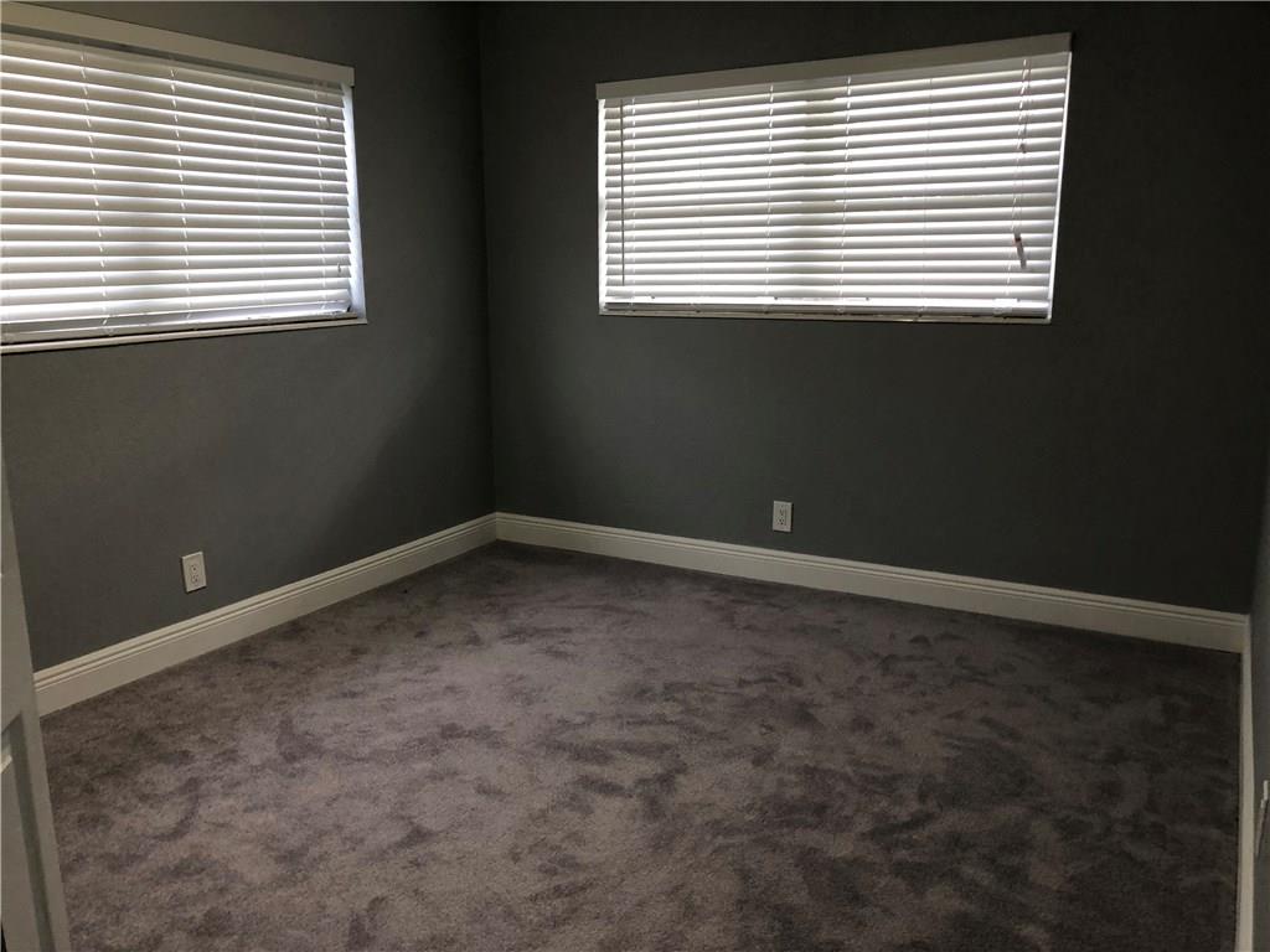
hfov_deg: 61.7
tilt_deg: -13.4
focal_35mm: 29
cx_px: 635
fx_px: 1064
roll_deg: -0.2
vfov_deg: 48.2
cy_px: 476
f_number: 1.8
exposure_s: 1/20
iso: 40
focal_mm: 3.99
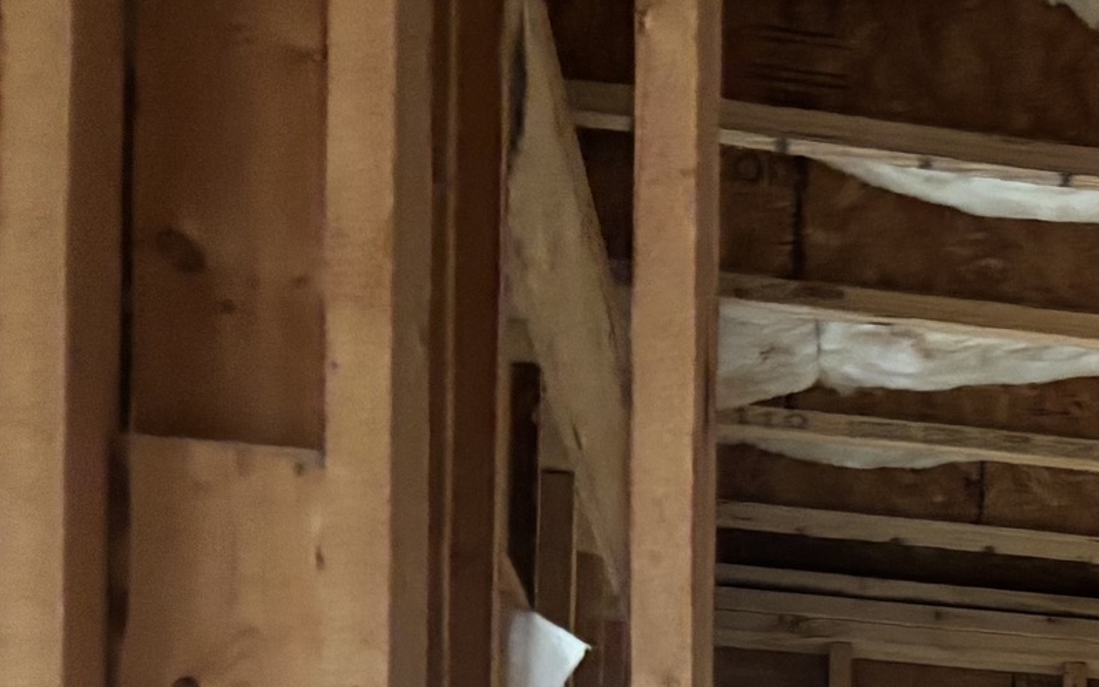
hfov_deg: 17.5
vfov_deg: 11.2
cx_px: 1689
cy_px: 1378
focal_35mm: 106
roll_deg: -0.6
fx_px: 3174
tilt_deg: -1.7
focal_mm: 5.96
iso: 400
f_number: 1.6
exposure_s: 1/60
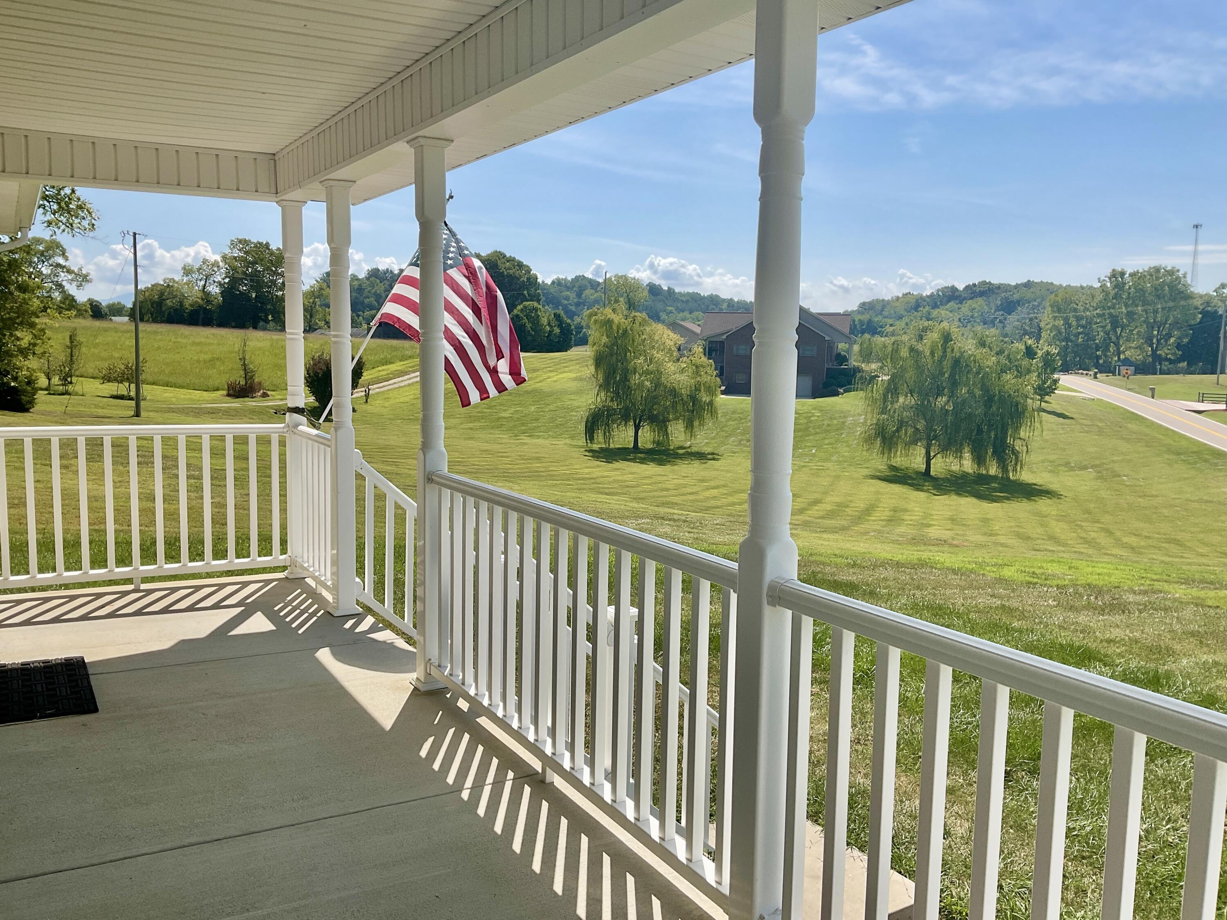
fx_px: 1028
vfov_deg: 48.2
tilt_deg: -6.9
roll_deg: -0.9
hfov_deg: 61.7
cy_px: 460
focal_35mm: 29
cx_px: 614
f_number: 1.8
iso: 16
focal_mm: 3
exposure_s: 1/2667
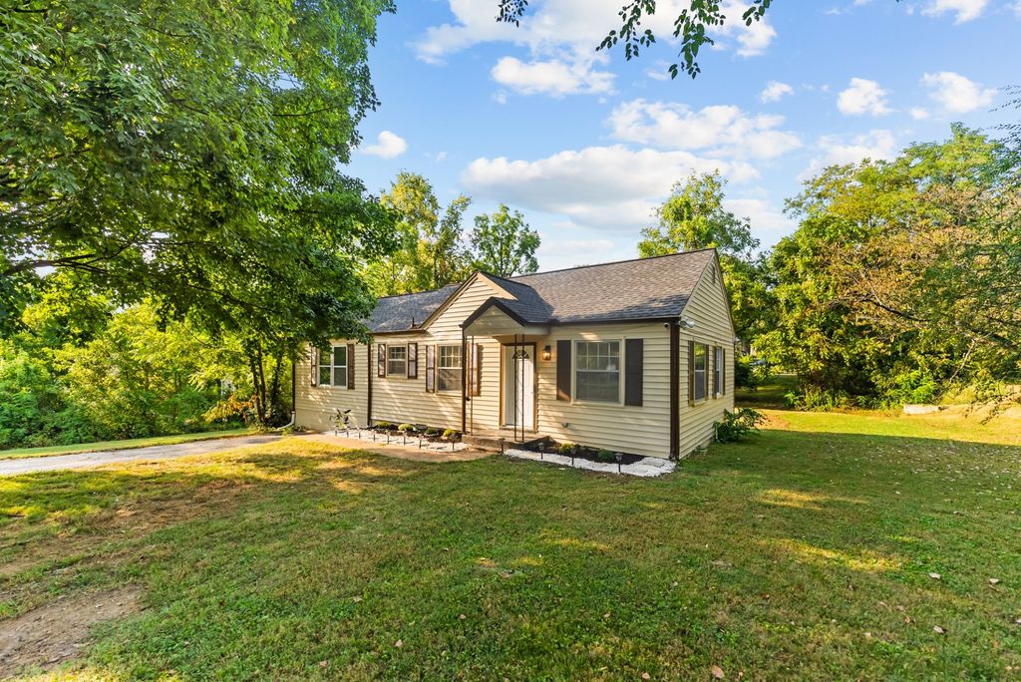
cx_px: 510
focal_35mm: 14
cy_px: 341
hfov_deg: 104.2
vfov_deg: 81.3
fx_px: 397
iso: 160
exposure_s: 1/160
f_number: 2.8
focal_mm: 14
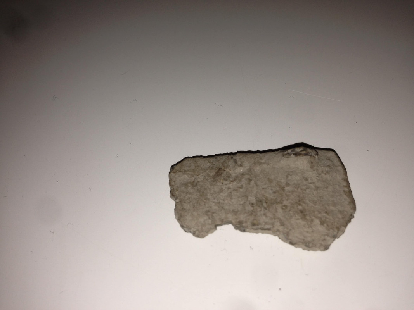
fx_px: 395
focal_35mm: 33
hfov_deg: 55.4
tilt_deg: -58.6
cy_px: 155
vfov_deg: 42.9
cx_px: 207
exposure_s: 1/769
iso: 50
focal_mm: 4.12
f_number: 2.4
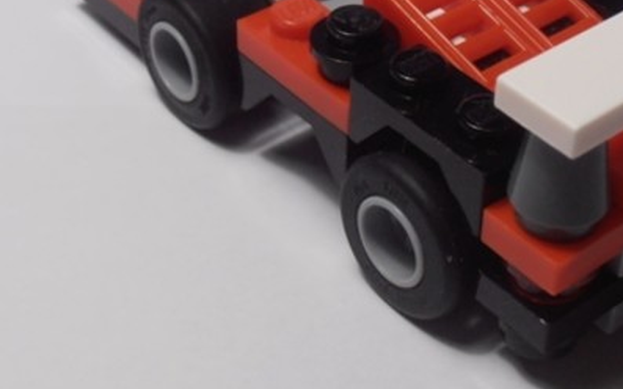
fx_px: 1511
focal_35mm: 89
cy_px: 82
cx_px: 380
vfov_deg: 14.6
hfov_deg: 23.3
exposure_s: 1/60
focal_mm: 6.61
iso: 80
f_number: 3.9
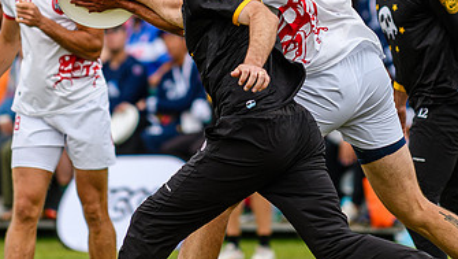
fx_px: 8908
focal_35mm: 733
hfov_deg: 2.9
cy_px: 13
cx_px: 234
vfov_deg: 1.7
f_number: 2.8
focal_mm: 200
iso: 140
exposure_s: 1/1250
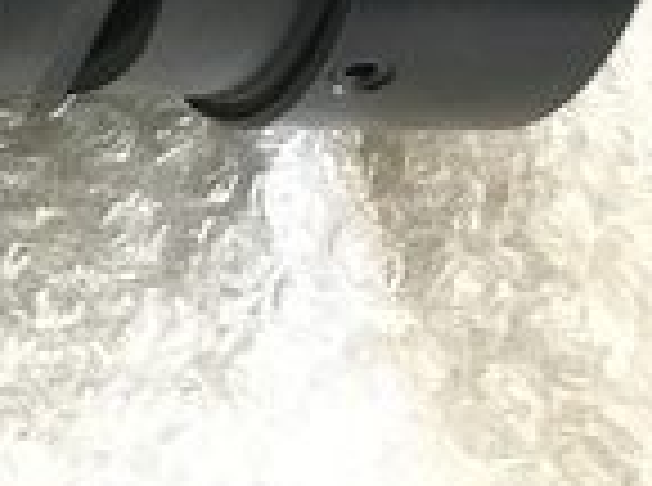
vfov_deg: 11.3
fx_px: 2330
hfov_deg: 14.1
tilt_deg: -74.1
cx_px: -517
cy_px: -310
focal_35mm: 124
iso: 40
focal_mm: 3.99
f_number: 1.8
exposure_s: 1/24
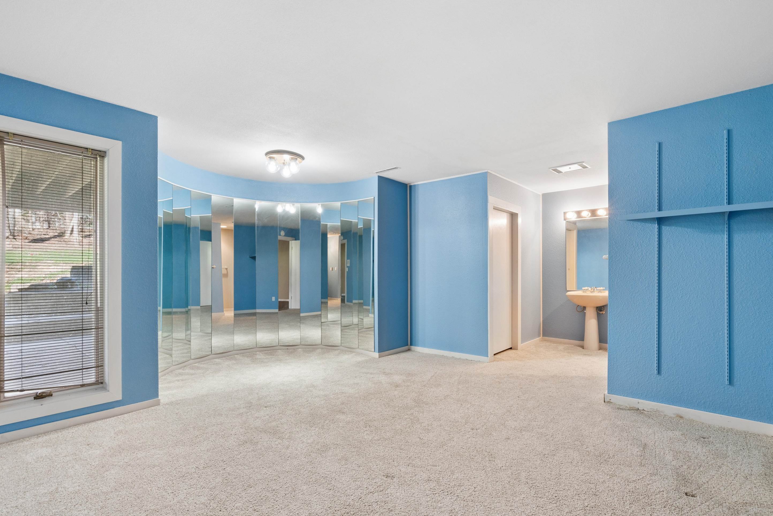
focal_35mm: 17
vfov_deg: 70.4
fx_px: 365
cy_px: 268
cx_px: 377
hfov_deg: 93.3
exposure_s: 1/6
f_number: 10
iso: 800
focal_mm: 16
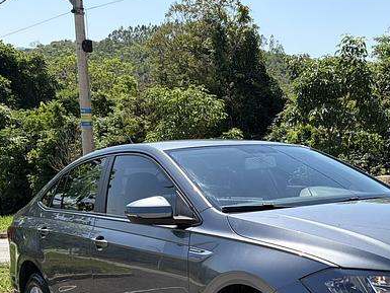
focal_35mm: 54
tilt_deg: -17.1
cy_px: 290
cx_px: 286
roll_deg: -2.9
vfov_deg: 25.7
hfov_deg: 34.9
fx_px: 609
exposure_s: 1/2075
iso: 50
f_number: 1.6
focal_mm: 5.96
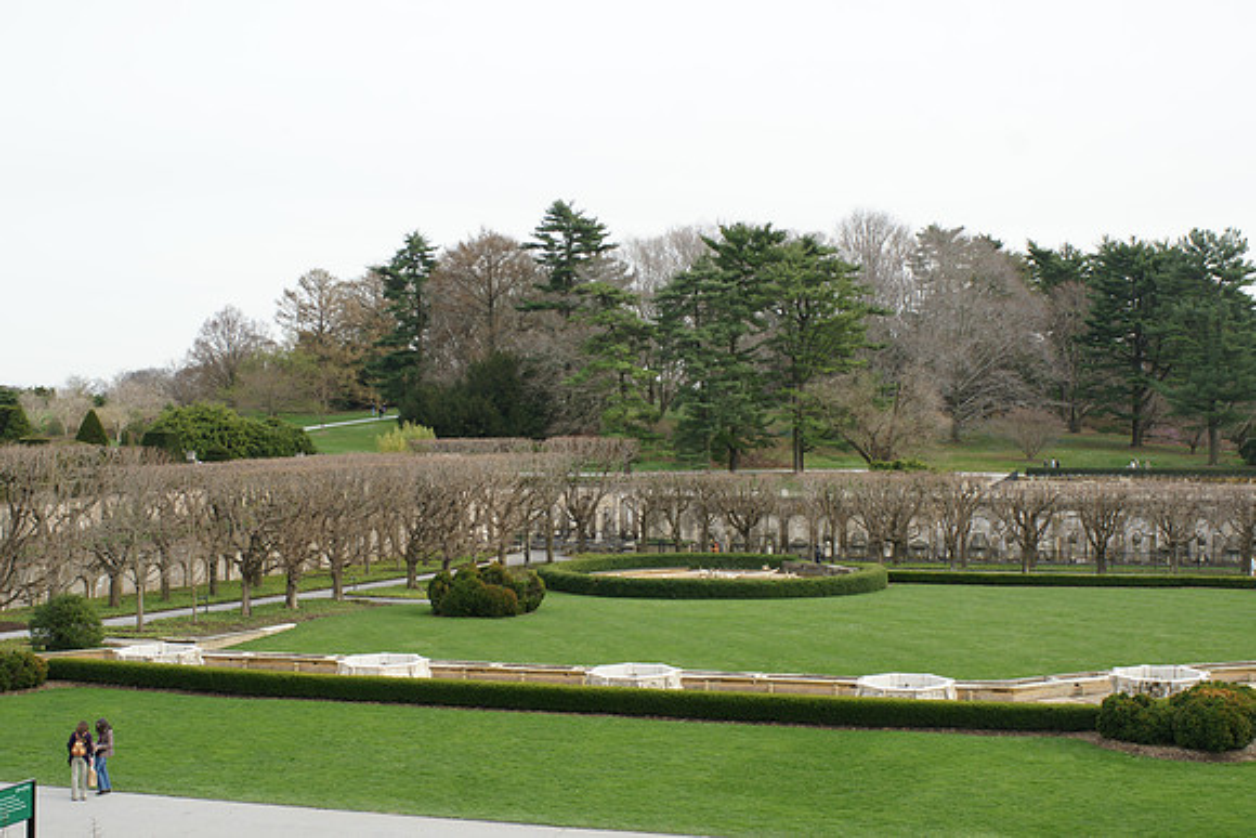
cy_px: 419
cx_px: 628
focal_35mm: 45
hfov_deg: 43.6
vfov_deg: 29.9
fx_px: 1570
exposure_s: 1/160
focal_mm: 30
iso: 200
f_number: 8
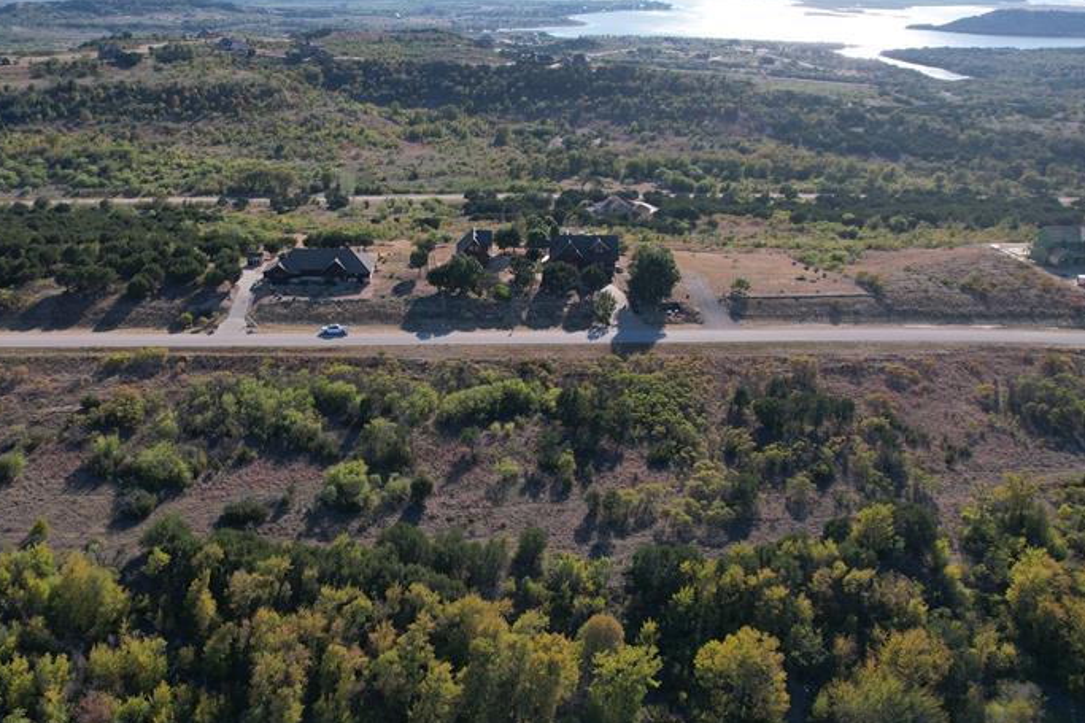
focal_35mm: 33
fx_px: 994
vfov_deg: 39.9
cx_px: 435
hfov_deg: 56.8
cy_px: 332
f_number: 2.8
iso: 100
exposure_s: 1/2000
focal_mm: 8.38
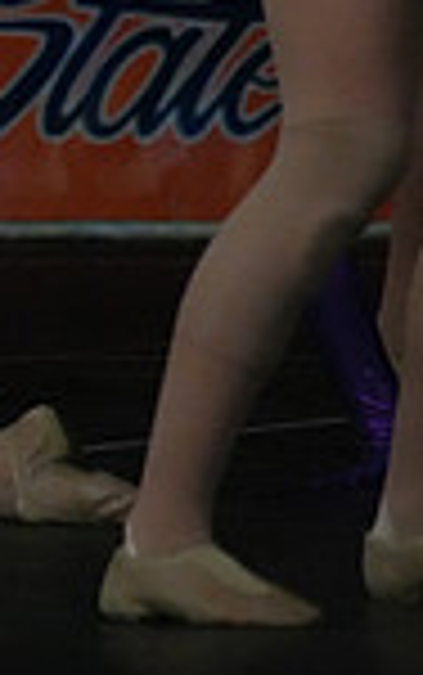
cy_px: -79
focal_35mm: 1342
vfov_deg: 1.6
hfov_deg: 1.0
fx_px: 24706
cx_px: -824
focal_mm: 340
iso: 12800
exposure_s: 1/1000
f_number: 5.6
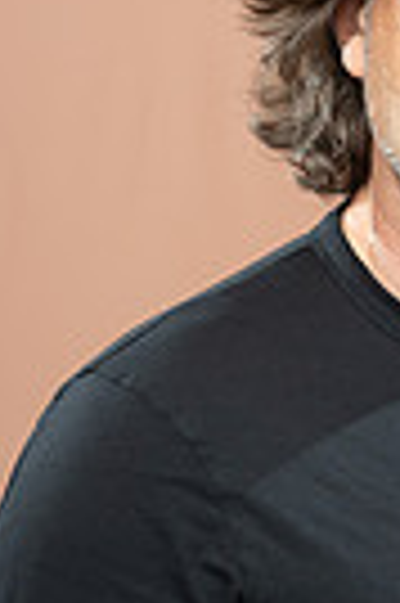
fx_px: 4110
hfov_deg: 5.5
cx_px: 521
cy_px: 549
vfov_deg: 8.4
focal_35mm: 246
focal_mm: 73
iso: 320
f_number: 4
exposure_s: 1/160
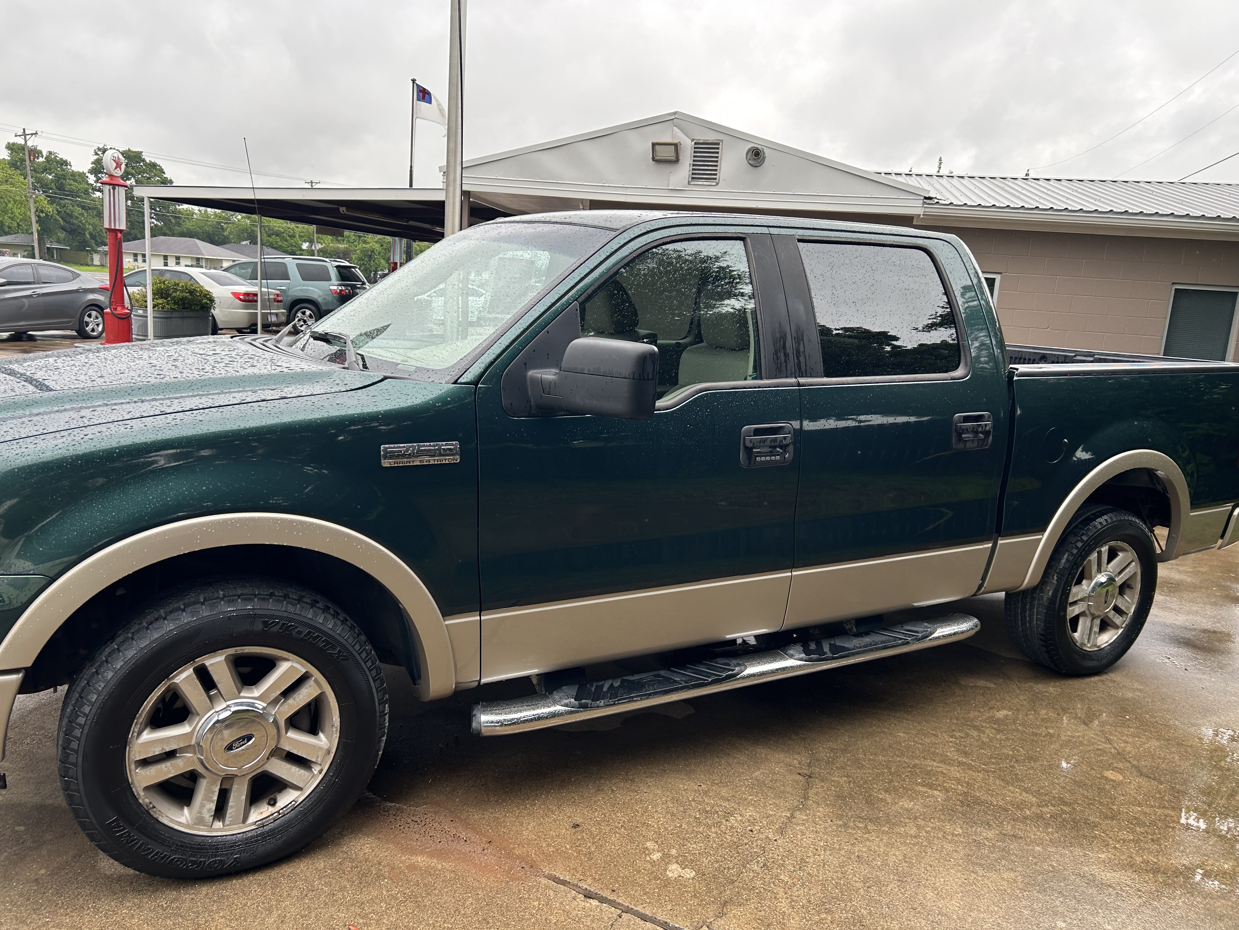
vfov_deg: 53.1
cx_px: 620
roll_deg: -3.5
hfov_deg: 67.3
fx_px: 931
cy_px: 465
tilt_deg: -7.5
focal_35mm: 26
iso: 50
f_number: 1.5
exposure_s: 1/572
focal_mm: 5.7
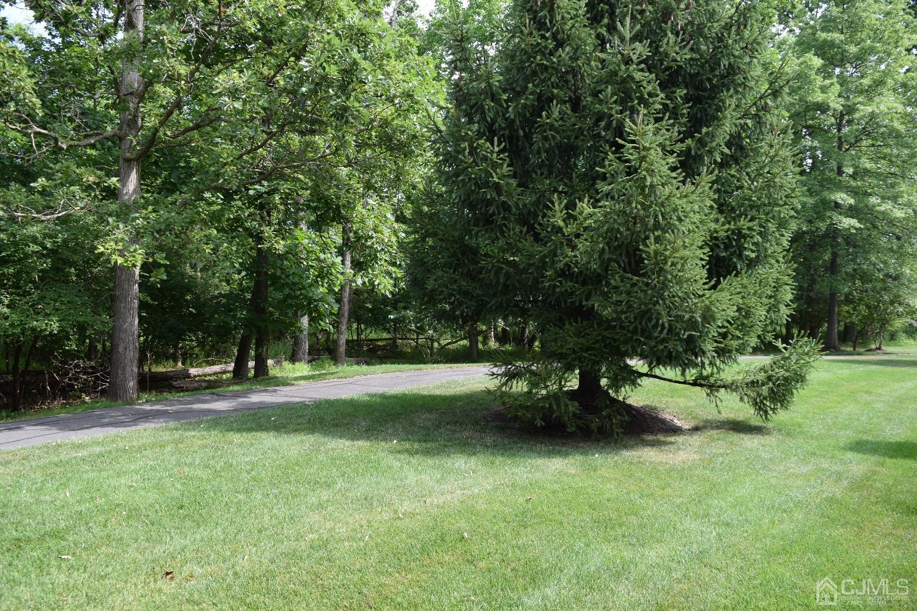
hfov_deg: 67.4
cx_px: 458
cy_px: 306
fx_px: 688
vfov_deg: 47.9
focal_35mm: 27
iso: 100
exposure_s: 1/125
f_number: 5.6
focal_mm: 18
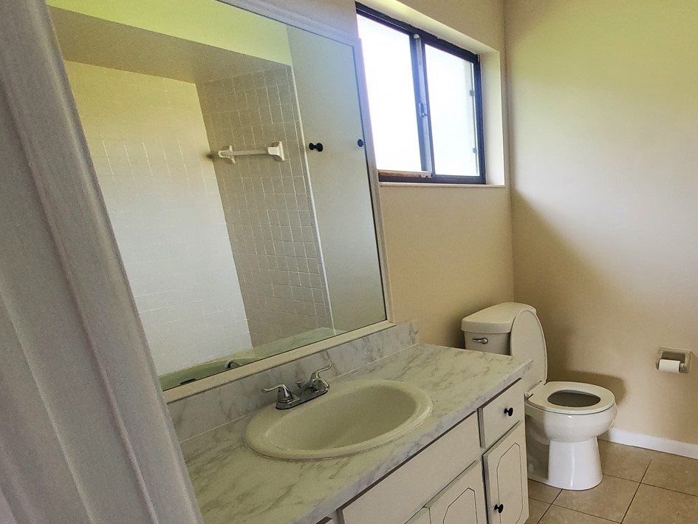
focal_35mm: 22
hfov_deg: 70.0
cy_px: 358
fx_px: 444
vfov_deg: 59.4
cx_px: 544
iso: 160
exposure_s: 1/59
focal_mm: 1.8
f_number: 2.2
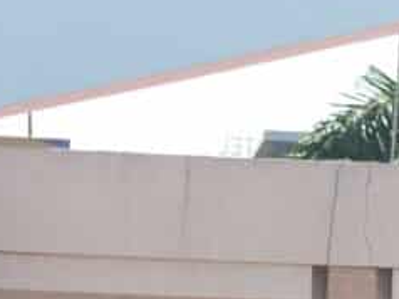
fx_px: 5011
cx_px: 406
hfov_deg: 4.6
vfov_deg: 3.4
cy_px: 752
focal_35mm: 435
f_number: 5
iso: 400
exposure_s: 1/1250
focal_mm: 35
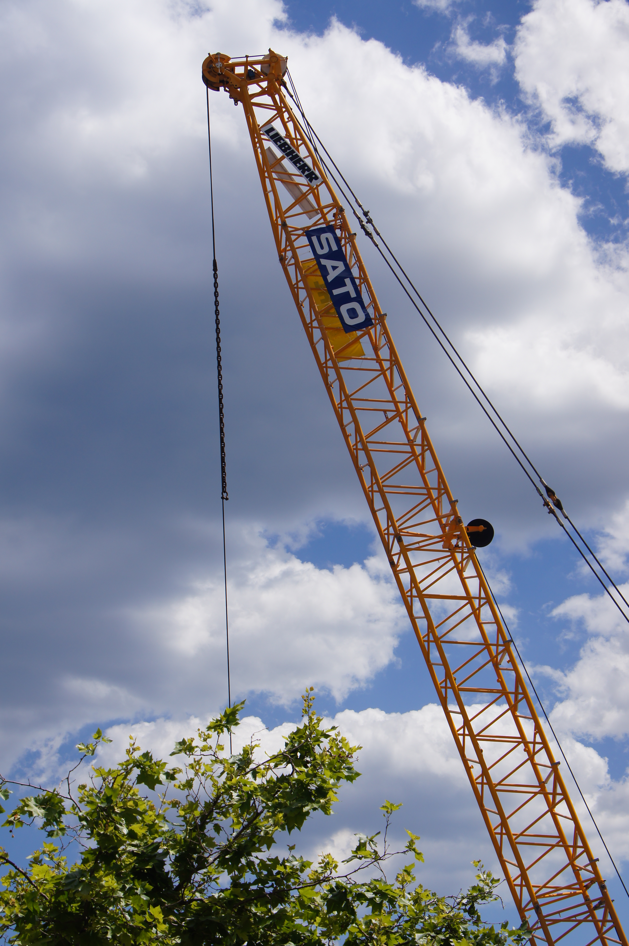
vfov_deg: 29.9
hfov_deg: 20.1
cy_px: 473
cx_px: 314
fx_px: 1773
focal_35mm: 68
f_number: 11
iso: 100
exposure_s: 1/125
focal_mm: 45
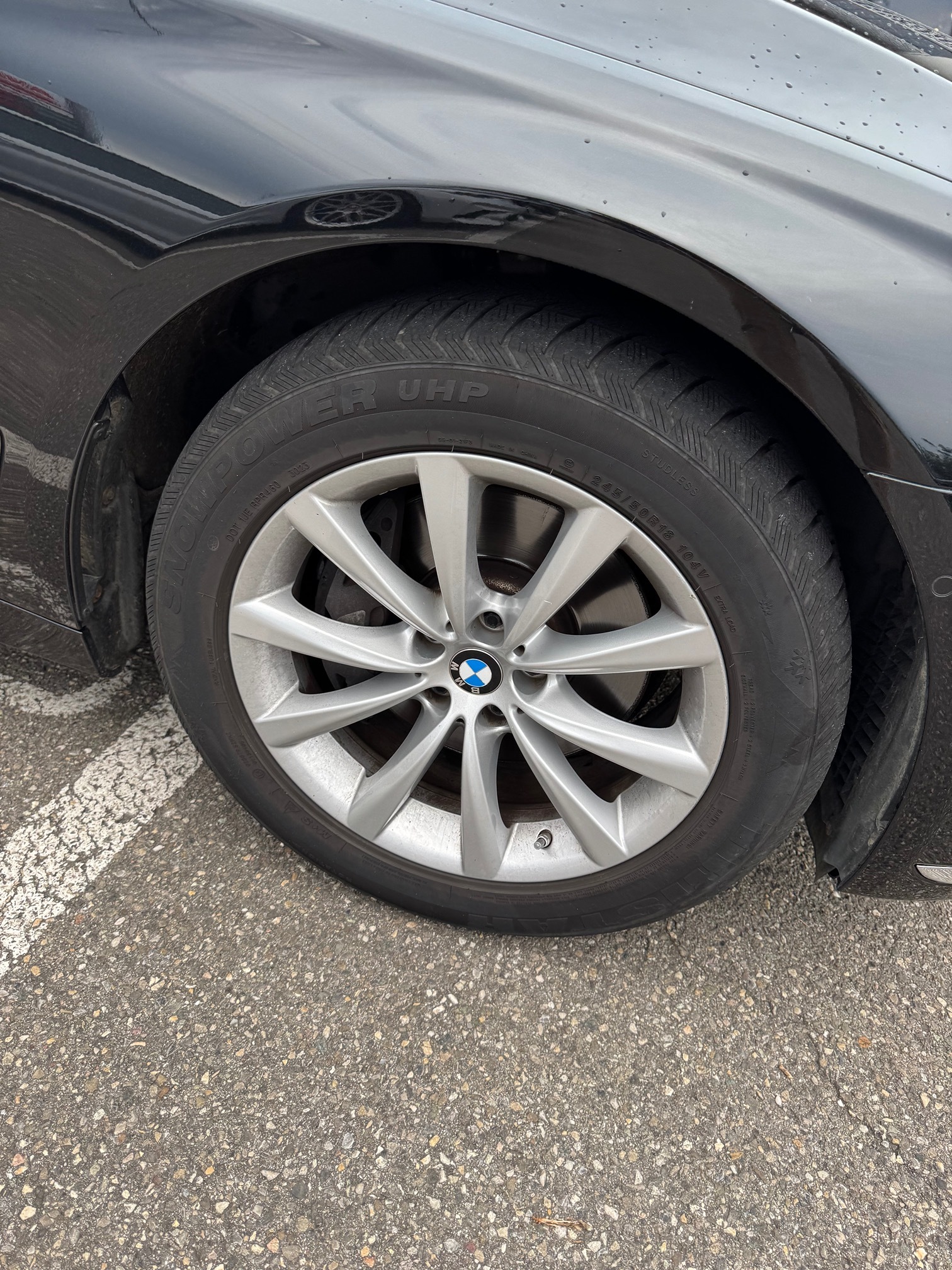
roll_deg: -12.8
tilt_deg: -33.0
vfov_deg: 71.6
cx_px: 476
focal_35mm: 24
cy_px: 635
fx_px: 880
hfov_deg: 56.8
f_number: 1.78
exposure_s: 1/549
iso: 80
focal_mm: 6.76
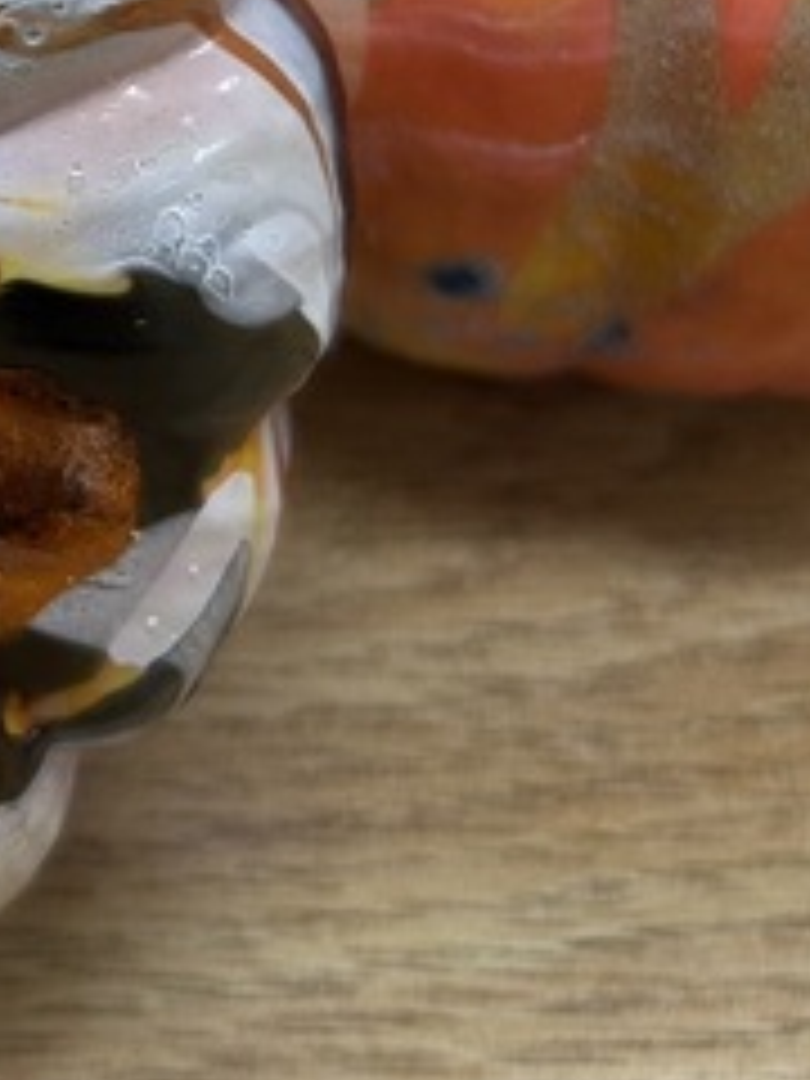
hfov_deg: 12.6
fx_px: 3463
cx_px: -472
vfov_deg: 16.8
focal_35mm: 111
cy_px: -288
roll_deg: -1.6
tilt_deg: -41.1
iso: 125
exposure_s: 1/60
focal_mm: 5.7
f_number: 1.5
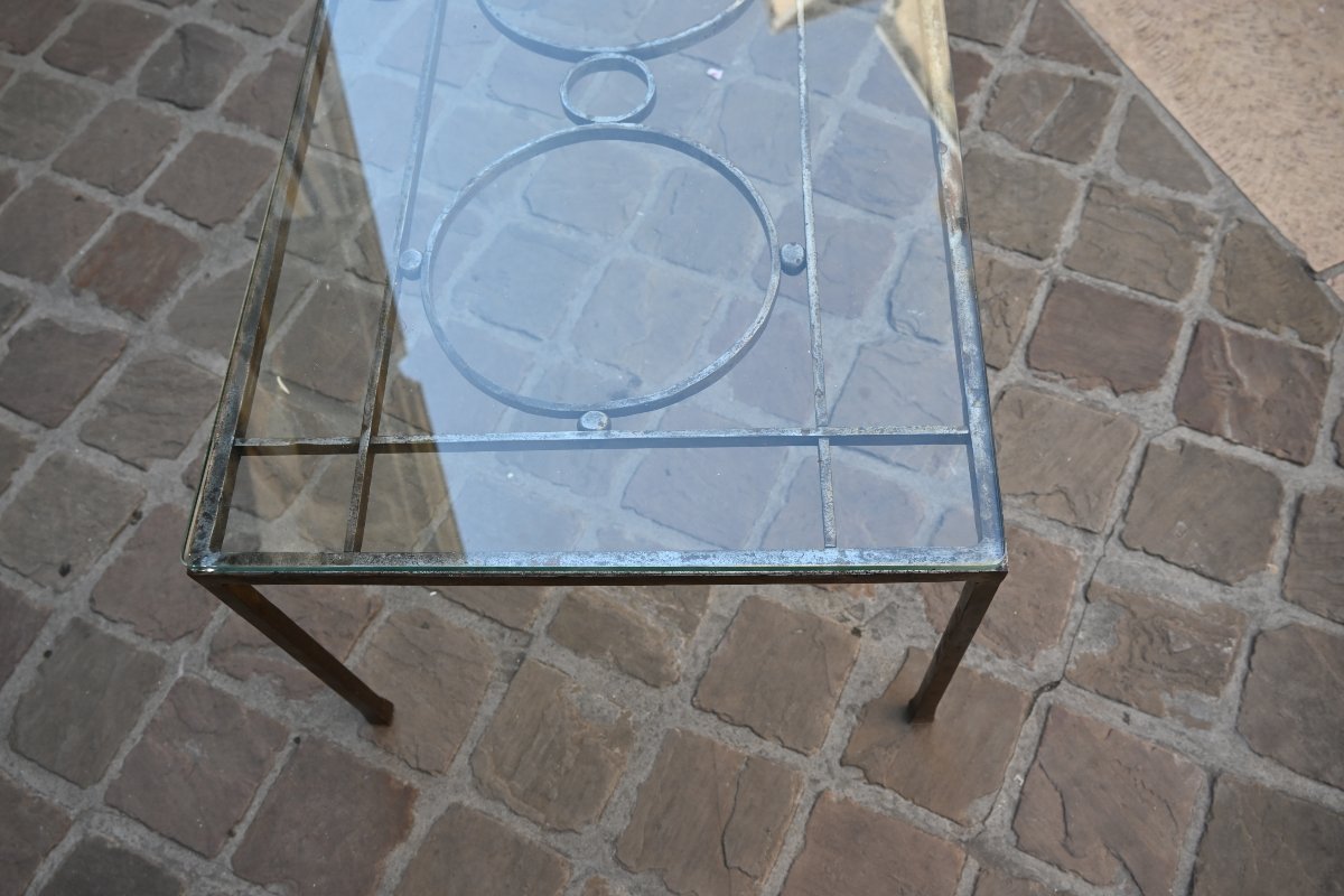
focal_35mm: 31
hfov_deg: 60.7
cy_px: 448
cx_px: 672
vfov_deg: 42.6
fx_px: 1148
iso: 200
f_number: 4
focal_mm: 20.5
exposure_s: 1/250
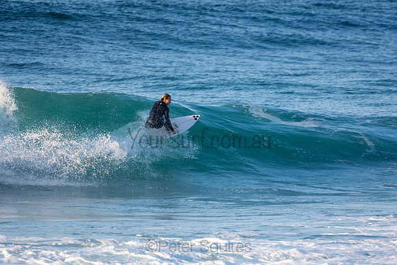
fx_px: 8272
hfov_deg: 2.7
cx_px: 198
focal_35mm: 750
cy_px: 132
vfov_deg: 1.8
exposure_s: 1/1250
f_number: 5.6
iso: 640
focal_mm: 500
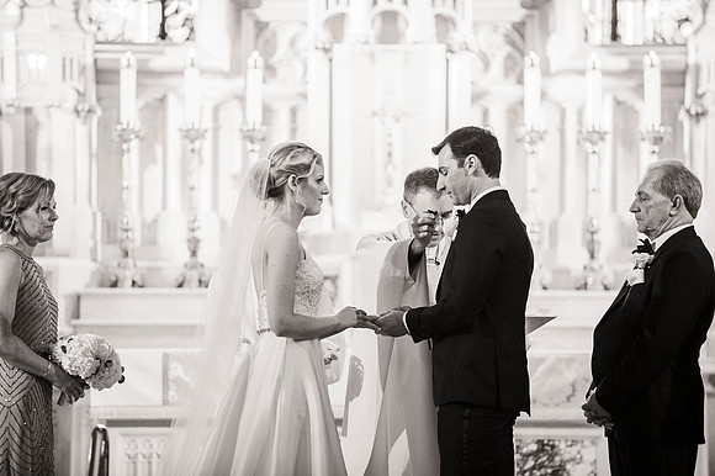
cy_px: 238
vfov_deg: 6.6
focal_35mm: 207
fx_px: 4108
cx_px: 351
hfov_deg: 9.9
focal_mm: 200
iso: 1600
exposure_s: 1/100
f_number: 2.8
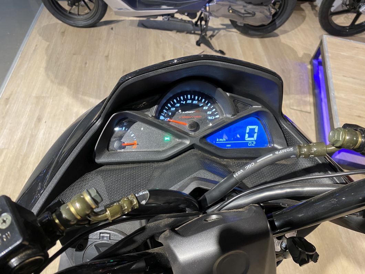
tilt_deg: -50.5
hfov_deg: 67.3
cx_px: 182
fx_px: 274
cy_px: 137
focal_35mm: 26
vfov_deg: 53.1
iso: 200
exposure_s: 1/50
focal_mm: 4.25
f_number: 1.8
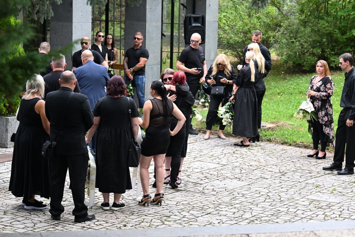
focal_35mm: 91
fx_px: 897
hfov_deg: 22.4
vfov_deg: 15.0
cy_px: 118
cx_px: 178
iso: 1000
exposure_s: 1/1000
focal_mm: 91
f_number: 5
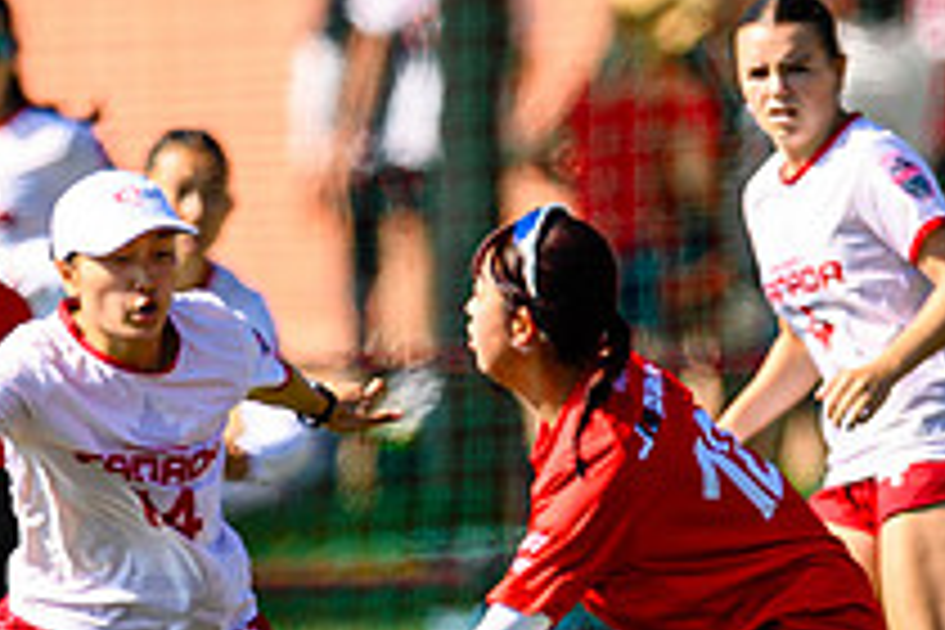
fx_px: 47798
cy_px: 607
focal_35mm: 1821
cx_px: 332
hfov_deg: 1.1
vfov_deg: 0.8
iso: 100
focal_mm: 400
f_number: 3.2
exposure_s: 1/1250
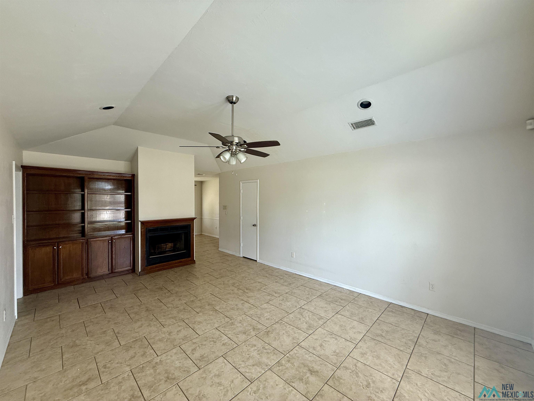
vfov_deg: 85.7
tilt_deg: +0.6
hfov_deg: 102.1
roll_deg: +0.4
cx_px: 267
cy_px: 200
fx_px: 216
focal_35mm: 14
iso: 100
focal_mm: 2.22
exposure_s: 1/99
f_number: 2.2
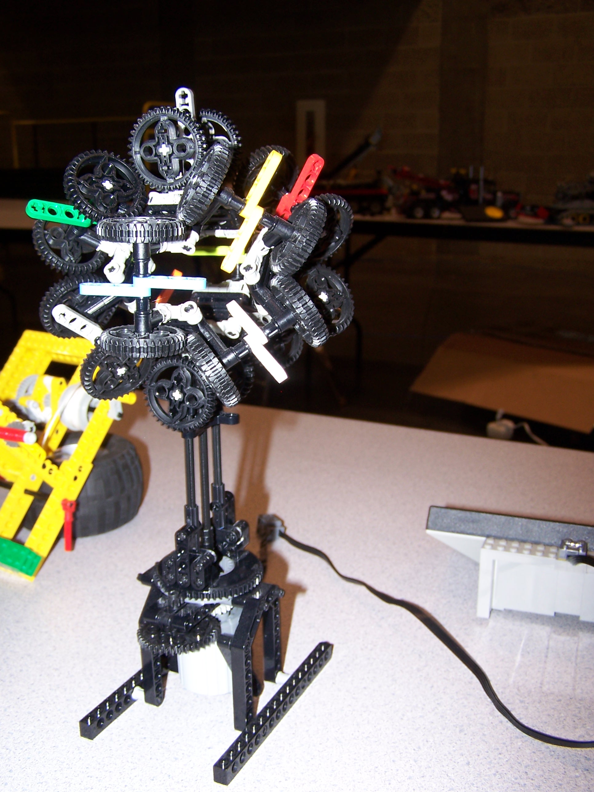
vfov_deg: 49.0
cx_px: 297
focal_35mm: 38
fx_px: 869
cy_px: 396
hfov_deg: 37.7
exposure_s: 1/60
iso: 80
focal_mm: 6.3
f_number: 2.8
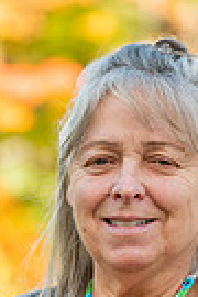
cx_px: 120
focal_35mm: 666
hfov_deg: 2.1
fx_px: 5494
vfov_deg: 3.1
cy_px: 453
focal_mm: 200
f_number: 6.3
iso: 100
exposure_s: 1/100
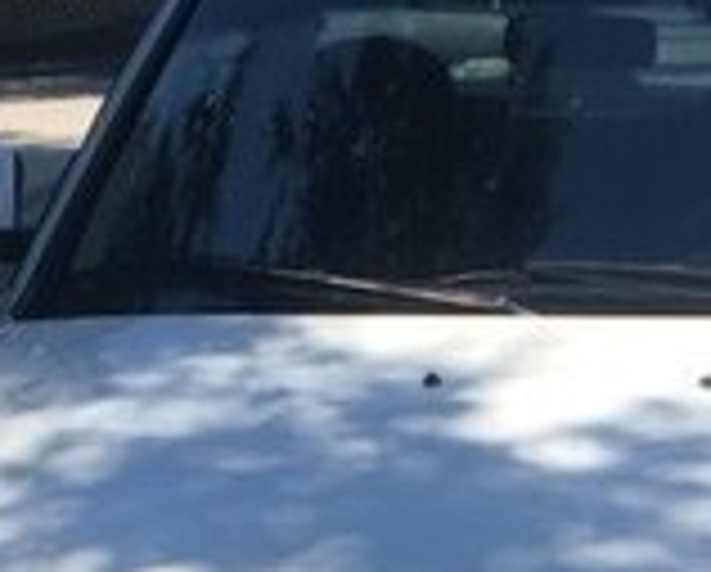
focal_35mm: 118
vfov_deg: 12.7
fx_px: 2488
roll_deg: +0.7
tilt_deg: -18.2
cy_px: 736
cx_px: 504
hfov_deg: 16.2
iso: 32
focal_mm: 4.15
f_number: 2.2
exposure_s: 1/1520
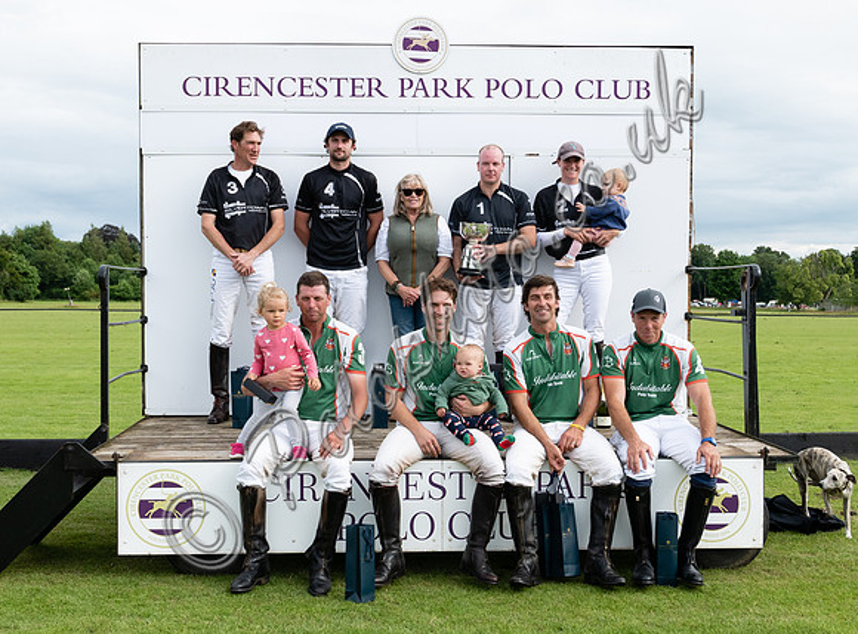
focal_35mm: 50
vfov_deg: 28.9
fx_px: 1233
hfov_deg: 38.4
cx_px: 413
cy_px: 329
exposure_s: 1/640
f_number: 5.6
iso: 200
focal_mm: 18.6
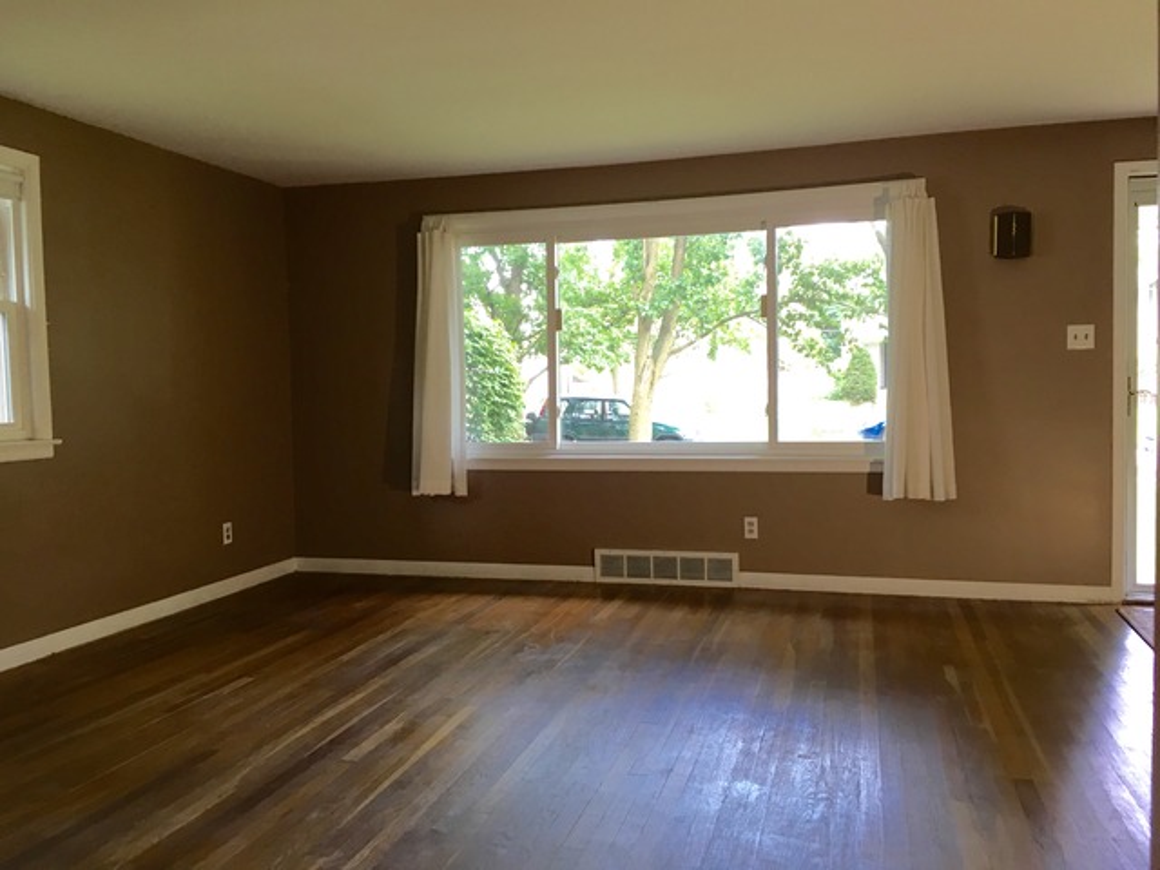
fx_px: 972
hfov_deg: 61.7
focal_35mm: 29
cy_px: 435
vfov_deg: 48.2
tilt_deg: -1.8
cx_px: 580
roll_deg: +1.0
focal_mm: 4.15
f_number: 2.2
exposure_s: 1/30
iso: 80
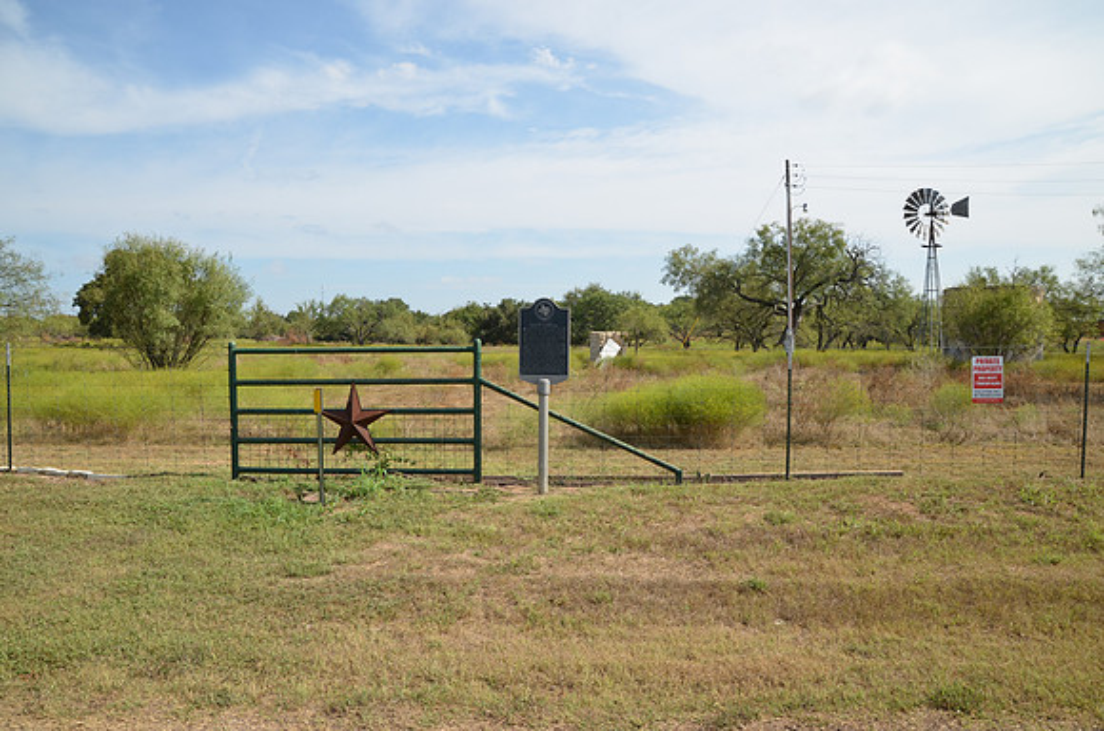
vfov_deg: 50.2
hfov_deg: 70.6
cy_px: 366
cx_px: 552
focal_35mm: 26
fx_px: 780
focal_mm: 17
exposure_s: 1/160
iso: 200
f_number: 6.3
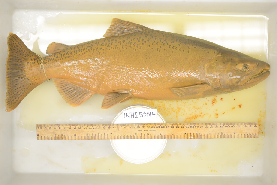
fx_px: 462
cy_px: 92
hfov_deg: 33.4
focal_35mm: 60
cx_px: 138
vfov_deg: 22.6
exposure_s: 1/125
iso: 900
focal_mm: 60
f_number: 2.8
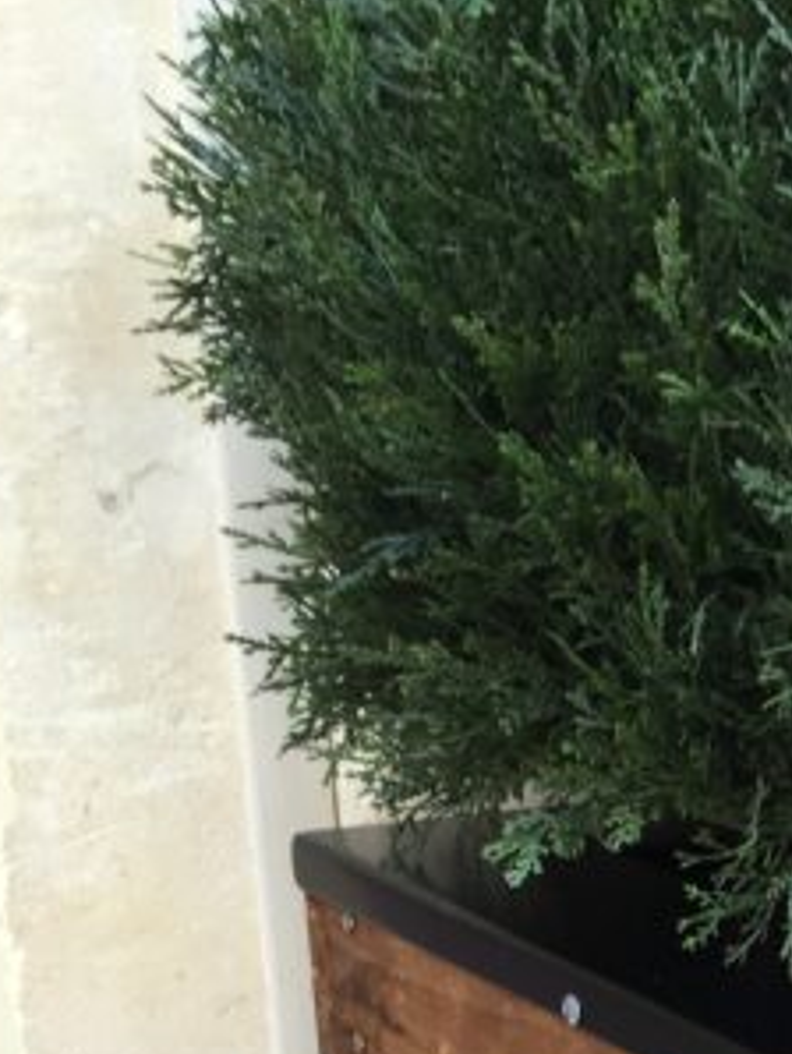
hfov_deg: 17.0
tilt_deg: -23.1
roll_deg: -2.2
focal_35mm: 83
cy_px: 1424
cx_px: 965
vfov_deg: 21.1
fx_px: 2528
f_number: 2.2
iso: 32
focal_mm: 4.15
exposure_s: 1/60
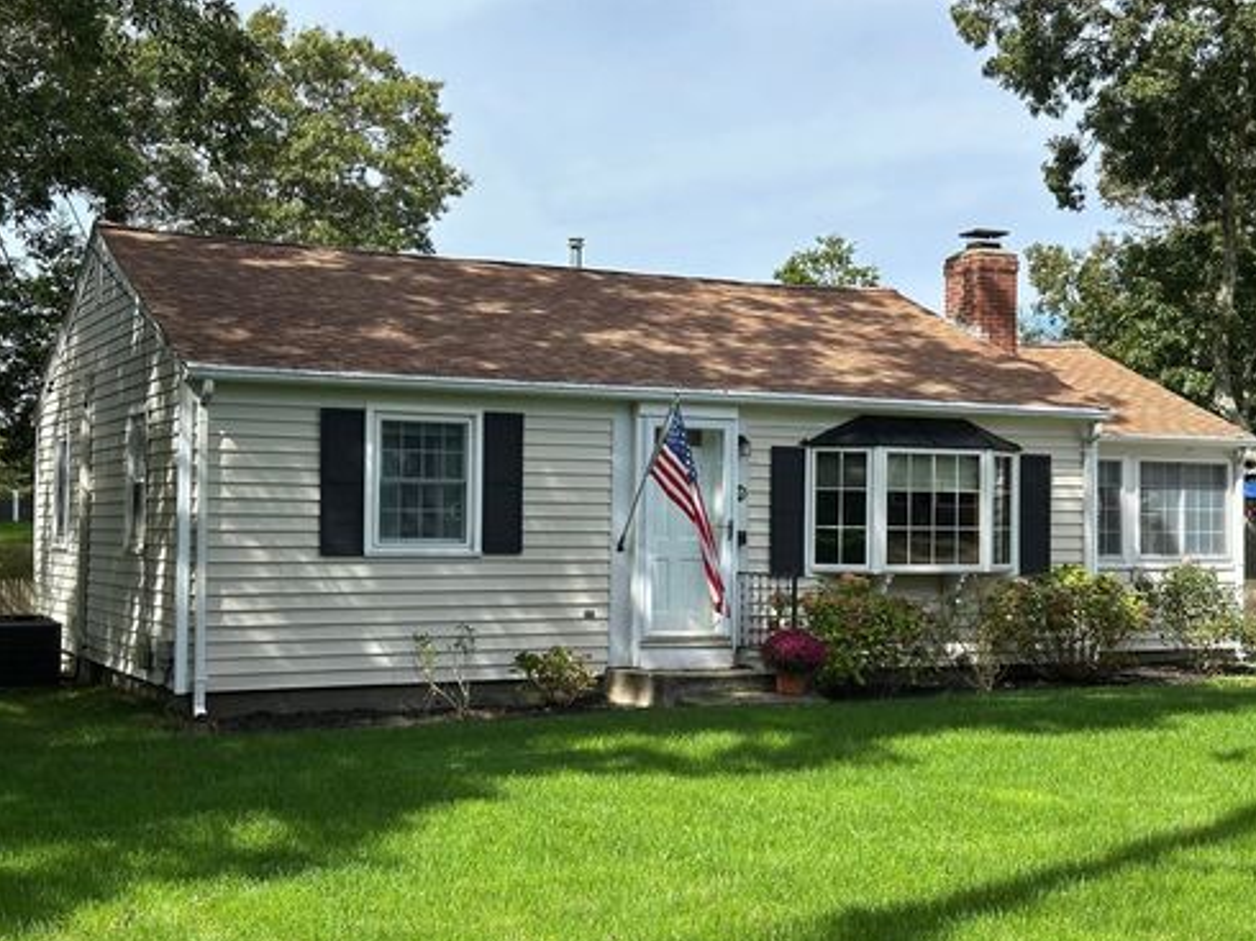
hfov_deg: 38.9
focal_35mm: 49
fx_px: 1777
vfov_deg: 29.7
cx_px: 633
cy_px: 470
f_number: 1.78
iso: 64
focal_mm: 6.86
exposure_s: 1/2203
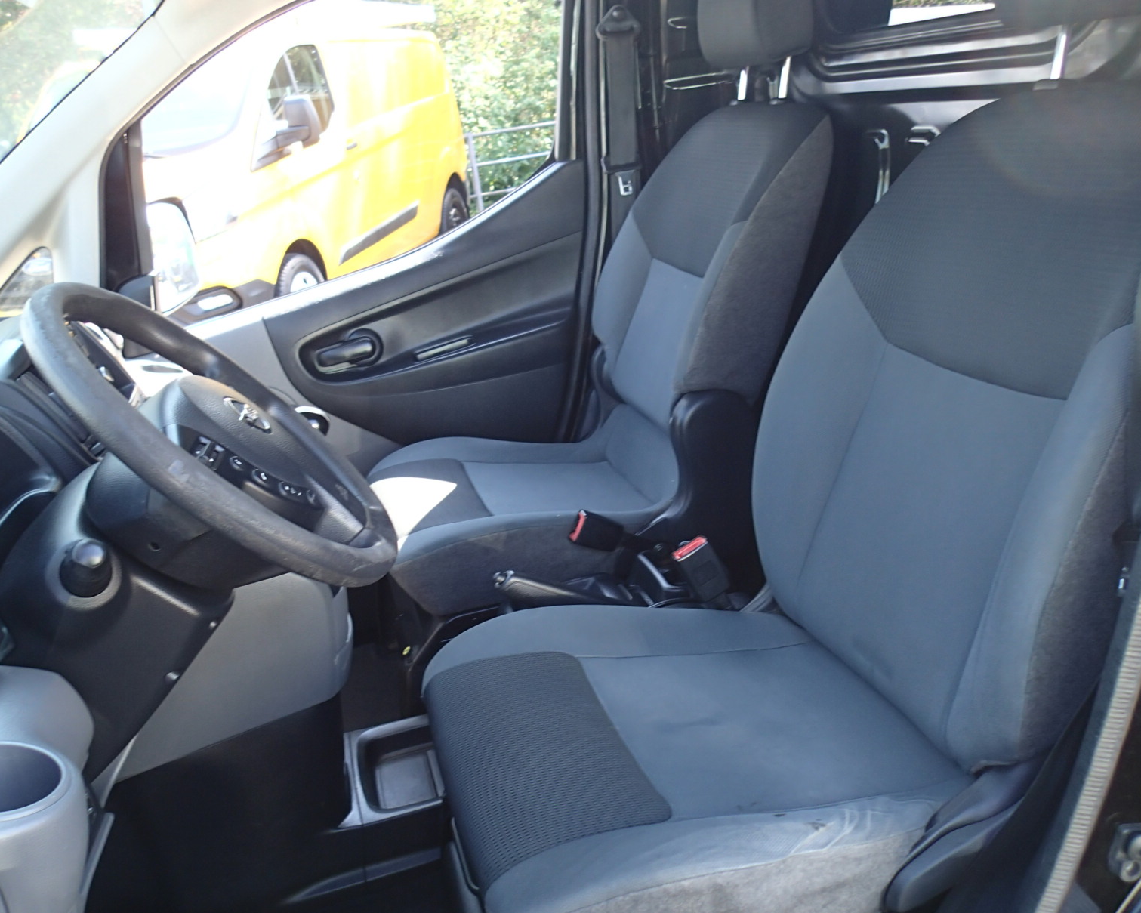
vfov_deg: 47.1
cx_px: 506
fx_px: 1047
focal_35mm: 31
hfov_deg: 57.0
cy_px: 459
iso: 100
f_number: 2
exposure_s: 1/100
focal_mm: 4.5
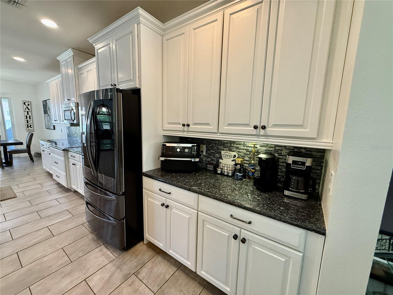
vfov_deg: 85.7
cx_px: 196
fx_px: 159
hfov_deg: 102.1
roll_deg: -1.3
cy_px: 148
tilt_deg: -8.9
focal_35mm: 14
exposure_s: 1/60
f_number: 2.2
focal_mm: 2.22
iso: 400
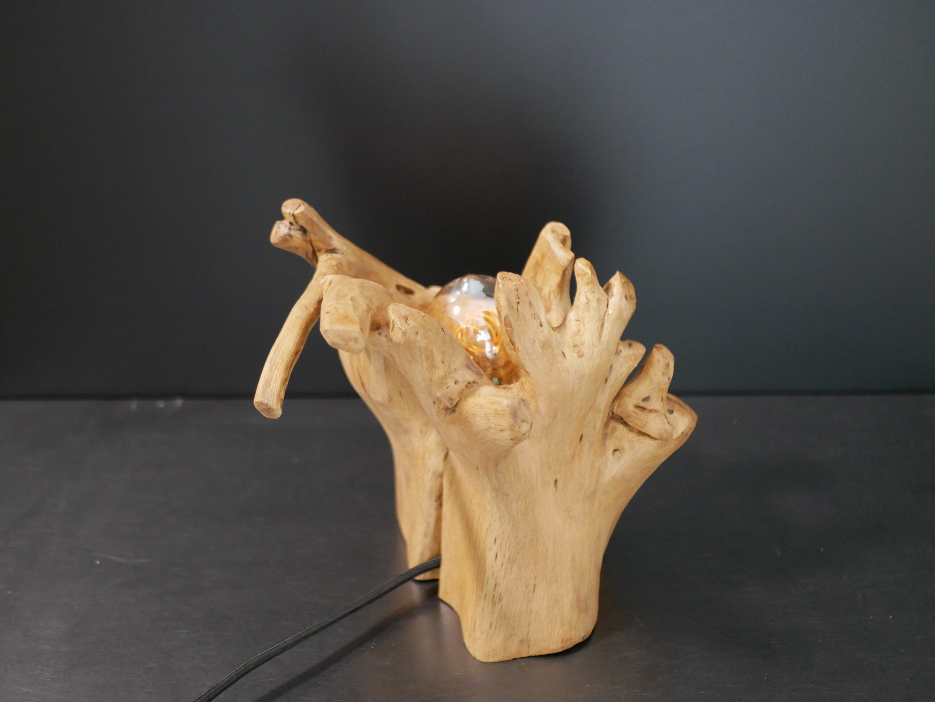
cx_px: 468
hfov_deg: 38.2
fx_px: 1351
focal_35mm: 50
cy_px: 351
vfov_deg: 29.1
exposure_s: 1/60
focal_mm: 25
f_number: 1.7
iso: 1600
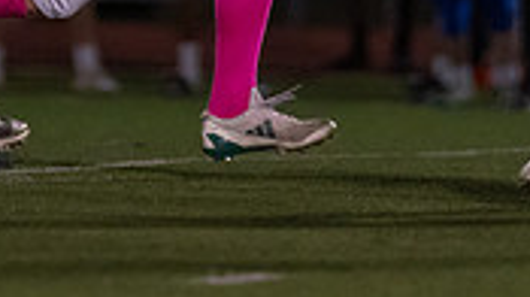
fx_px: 13238
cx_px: 186
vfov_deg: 1.3
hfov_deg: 2.3
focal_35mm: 943
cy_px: -319
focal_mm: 200
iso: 3200
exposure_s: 1/1000
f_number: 2.8
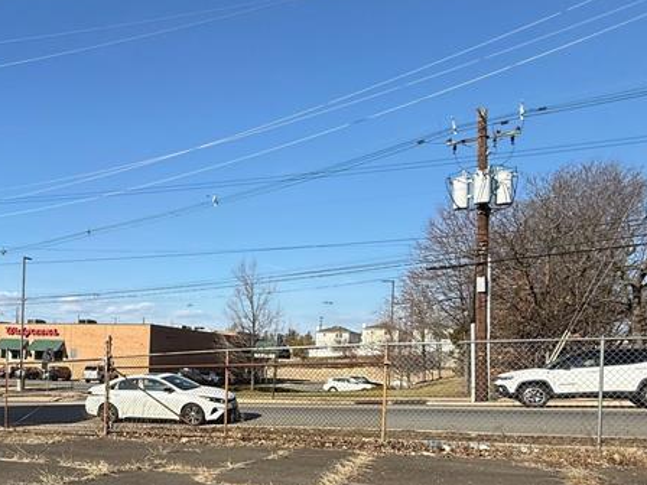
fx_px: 598
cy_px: 357
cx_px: 74
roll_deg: -2.8
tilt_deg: -0.2
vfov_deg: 42.9
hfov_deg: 50.8
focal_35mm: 32
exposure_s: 1/2165
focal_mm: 2.22
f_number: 2.2
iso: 50
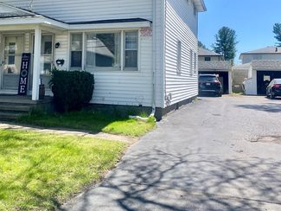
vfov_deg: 35.2
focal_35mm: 40
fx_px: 325
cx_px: 93
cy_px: 52
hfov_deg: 46.0
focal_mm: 4.25
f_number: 1.8
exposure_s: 1/1653
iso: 32
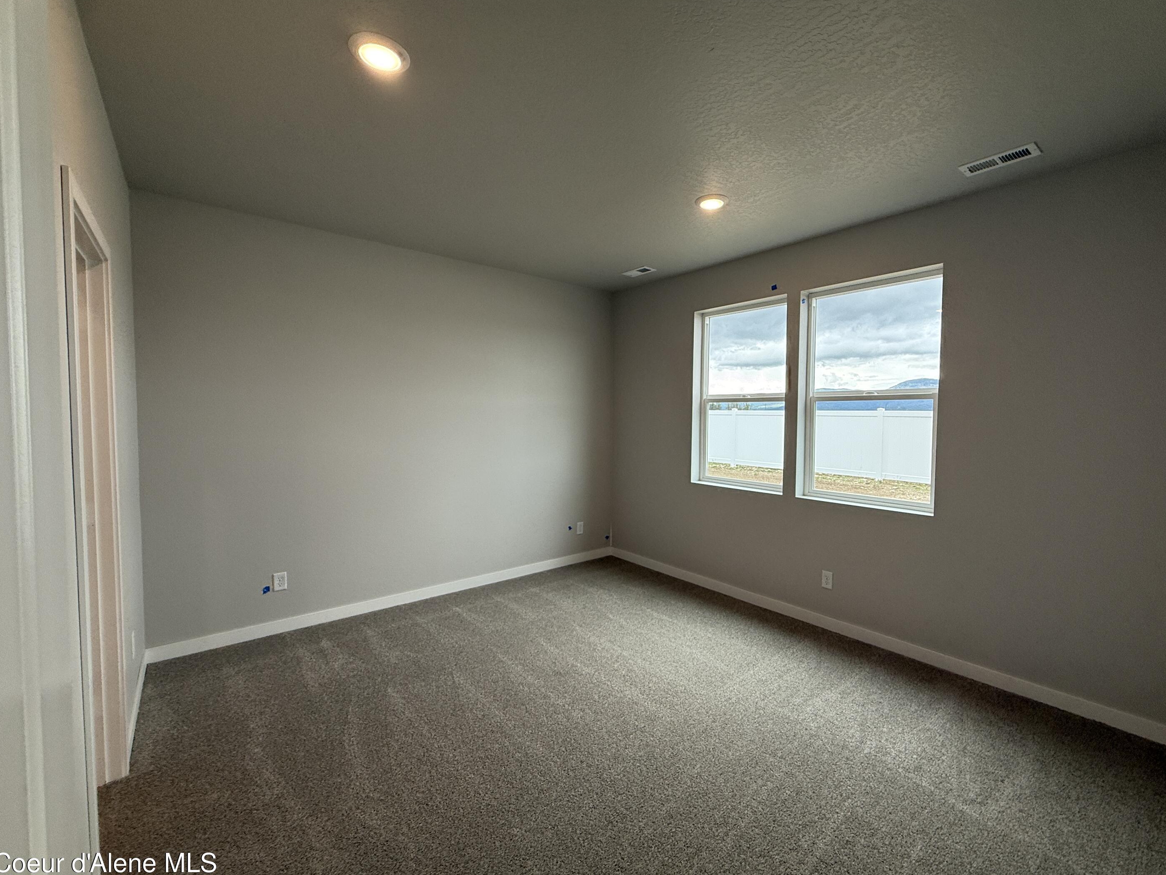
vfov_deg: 81.7
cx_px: 615
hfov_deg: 98.1
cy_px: 437
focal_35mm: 15
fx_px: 505
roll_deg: -0.5
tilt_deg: -2.4
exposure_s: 1/155
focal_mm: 2.22
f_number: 2.2
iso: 64
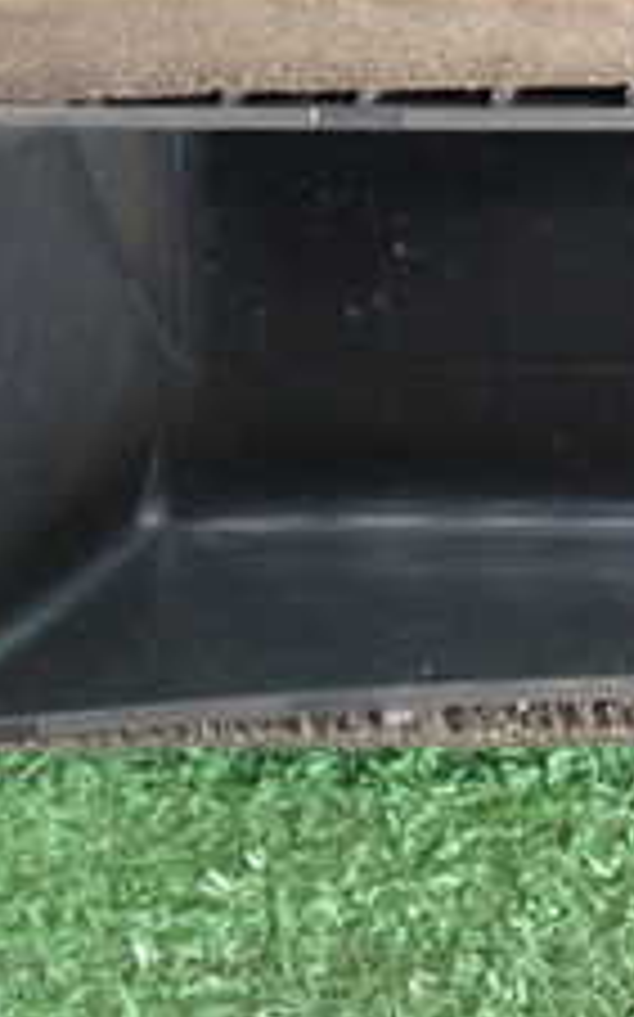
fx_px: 2491
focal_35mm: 90
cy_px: 68
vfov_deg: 22.4
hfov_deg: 13.6
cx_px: 967
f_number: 2.4
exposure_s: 1/30
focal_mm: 5.79
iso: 320
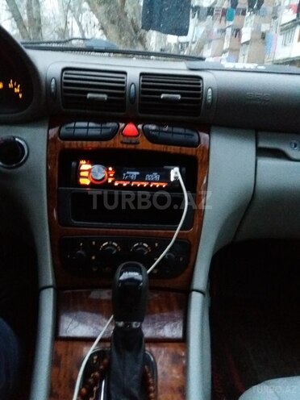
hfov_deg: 49.7
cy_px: 200
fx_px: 324
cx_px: 150
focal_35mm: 28
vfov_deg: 63.4
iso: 1250
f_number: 1.9
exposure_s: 1/17
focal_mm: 3.7
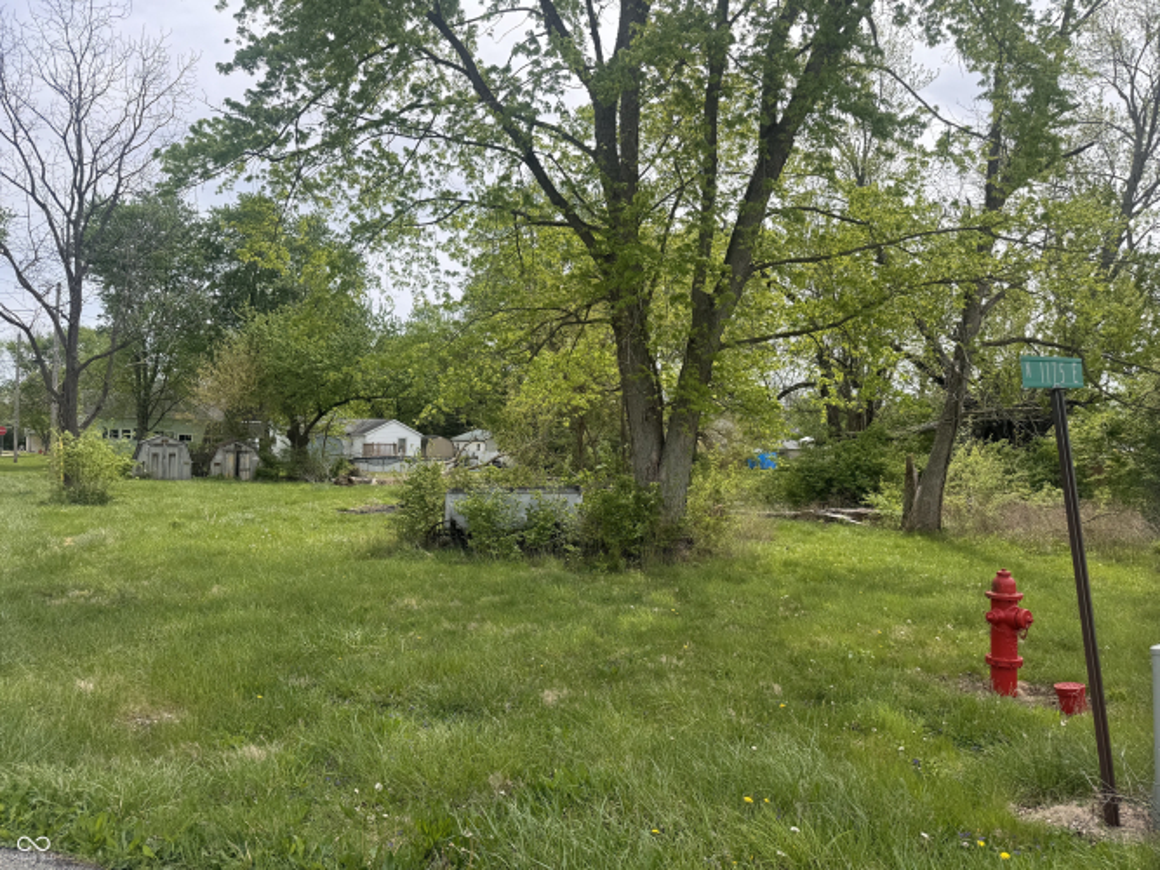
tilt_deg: +0.7
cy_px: 435
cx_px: 580
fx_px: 804
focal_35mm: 24
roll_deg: -1.6
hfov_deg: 71.6
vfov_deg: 56.8
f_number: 1.78
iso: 80
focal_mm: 6.76
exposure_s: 1/3096
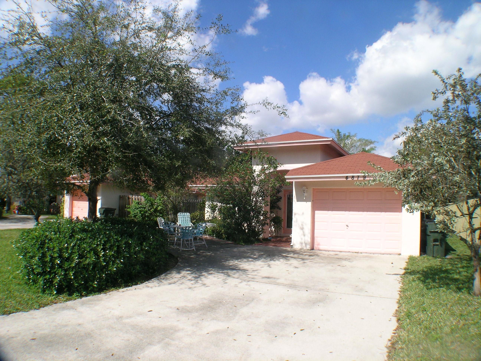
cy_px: 180
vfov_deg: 49.7
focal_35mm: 28
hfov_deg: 63.4
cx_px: 240
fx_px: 389
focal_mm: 5.8
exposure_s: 1/230
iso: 50
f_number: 7.1
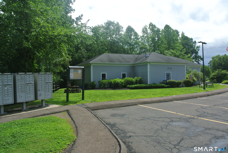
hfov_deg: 67.3
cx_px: 114
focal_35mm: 27
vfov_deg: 48.1
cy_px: 76
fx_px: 171
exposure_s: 1/640
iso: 100
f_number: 4.5
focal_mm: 10
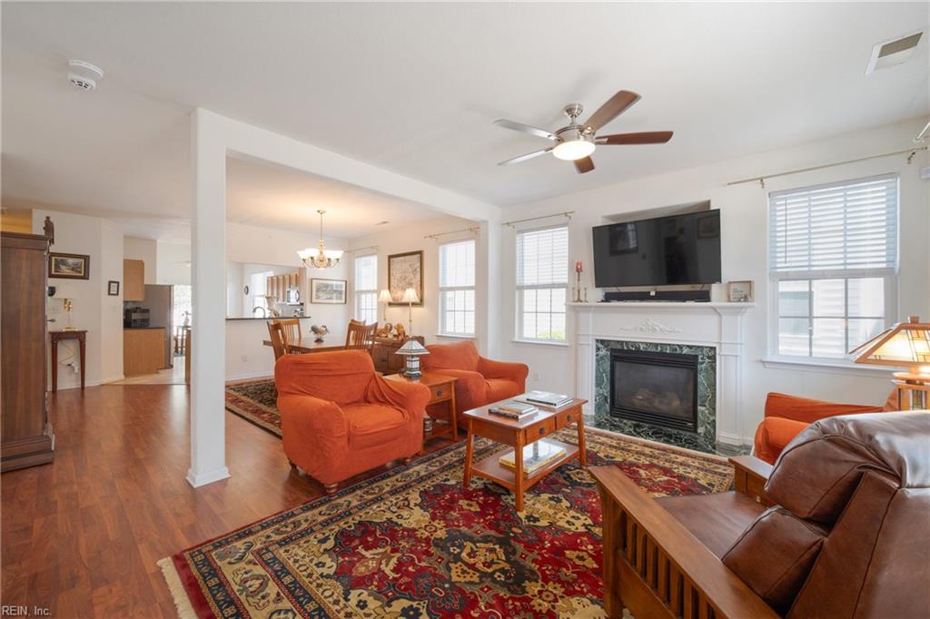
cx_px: 465
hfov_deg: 106.3
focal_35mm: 14
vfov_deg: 83.2
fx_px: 349
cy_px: 310
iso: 250
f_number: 8
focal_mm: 9
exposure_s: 1/2.5
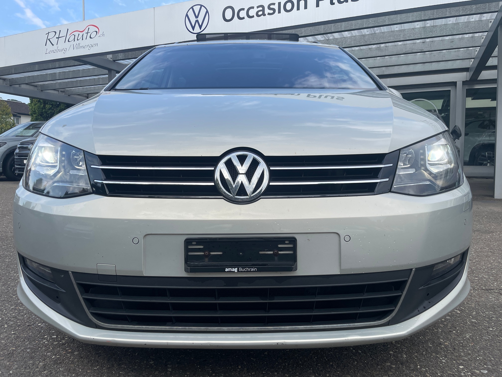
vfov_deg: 53.1
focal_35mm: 26
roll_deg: +0.3
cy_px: 188
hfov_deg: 67.3
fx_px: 377
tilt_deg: -1.9
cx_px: 251
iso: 32
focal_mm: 4.2
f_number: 1.6
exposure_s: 1/1473
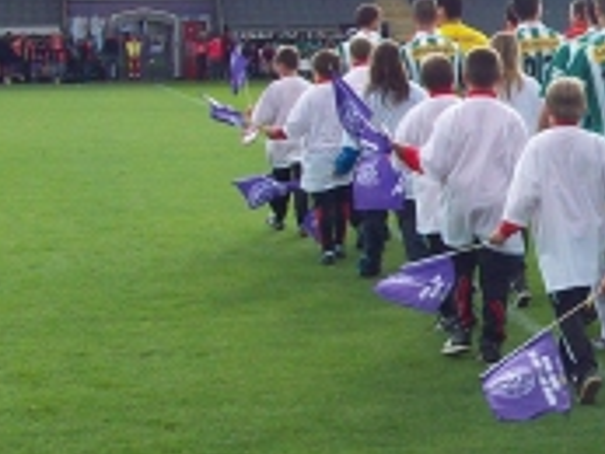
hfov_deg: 15.6
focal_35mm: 121
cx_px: 745
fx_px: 2116
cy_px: 162
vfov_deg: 12.3
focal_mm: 5.7
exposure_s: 1/322
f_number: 2.8
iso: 80
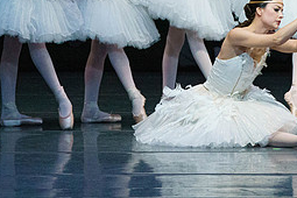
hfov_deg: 2.3
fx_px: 7507
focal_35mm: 910
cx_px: 220
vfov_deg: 1.5
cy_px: -24
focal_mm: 400
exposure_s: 1/320
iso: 8000
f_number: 5.6
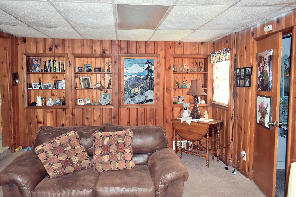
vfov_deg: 43.6
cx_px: 148
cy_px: 98
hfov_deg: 61.9
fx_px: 247
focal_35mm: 30
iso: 800
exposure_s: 1/80
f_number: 4.5
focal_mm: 20
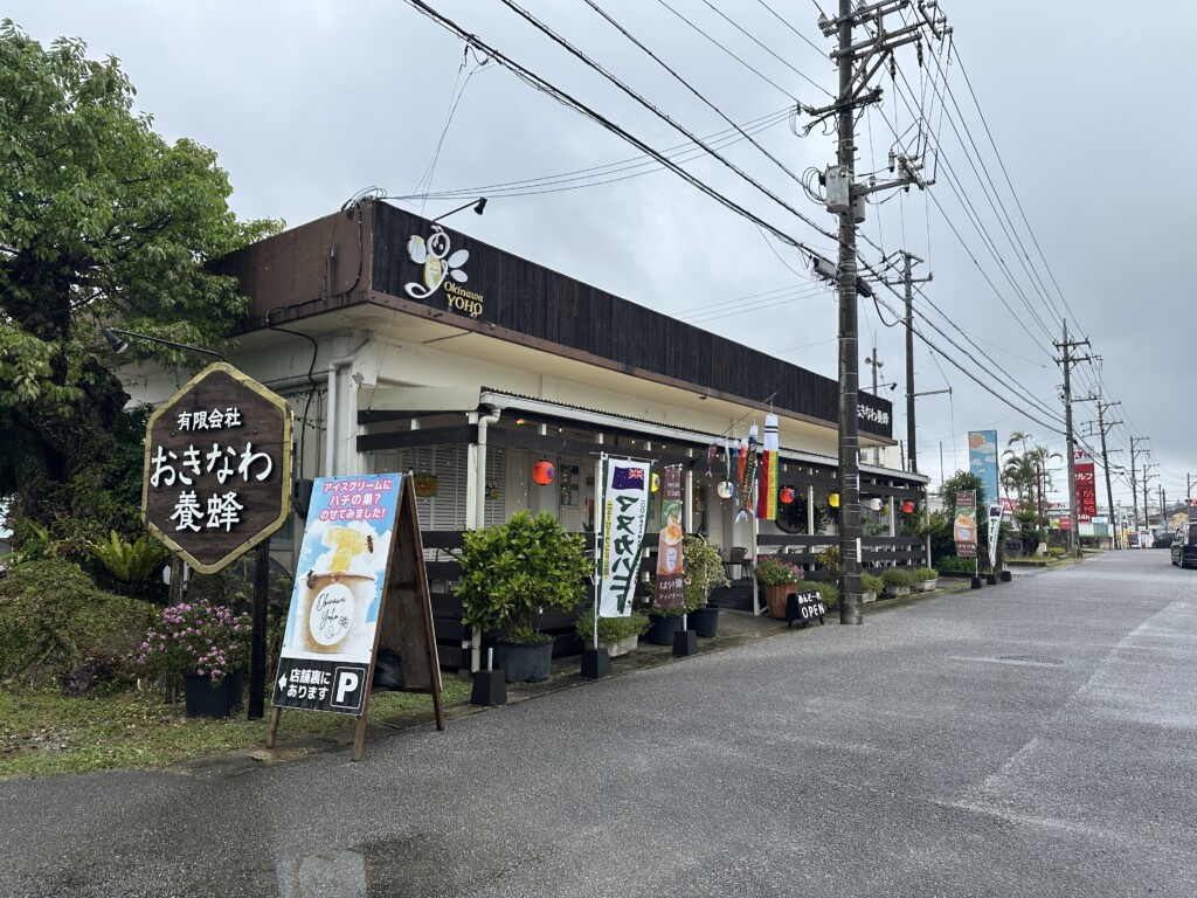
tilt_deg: +6.2
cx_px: 598
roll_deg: -1.1
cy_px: 449
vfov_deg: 56.8
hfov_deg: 71.6
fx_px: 830
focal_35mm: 24
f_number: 1.78
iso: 80
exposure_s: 1/971
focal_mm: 6.86
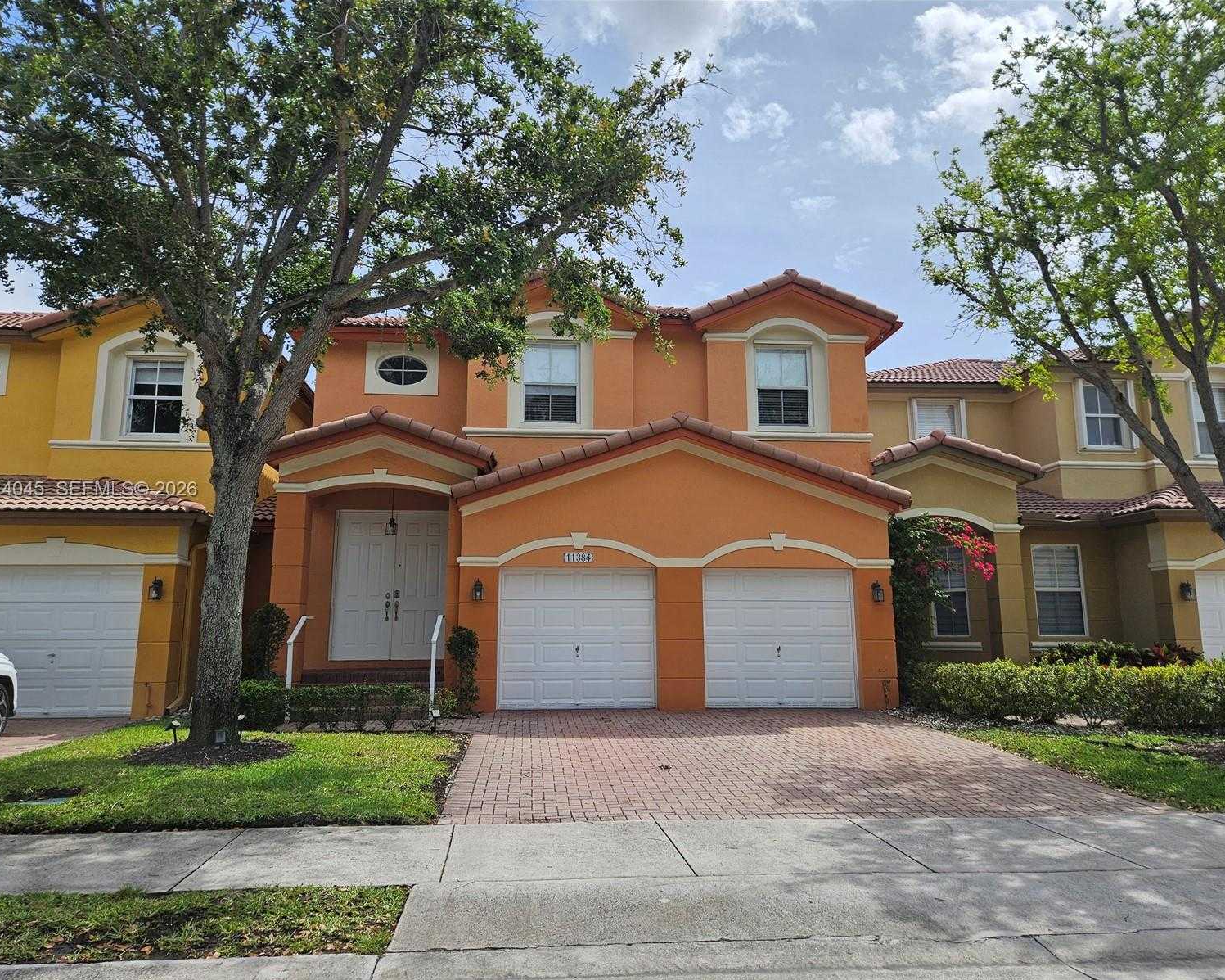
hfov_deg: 70.3
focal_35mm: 24
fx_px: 870
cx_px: 597
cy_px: 490
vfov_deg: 58.8
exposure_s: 1/2228
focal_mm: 5.4
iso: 25
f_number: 1.8
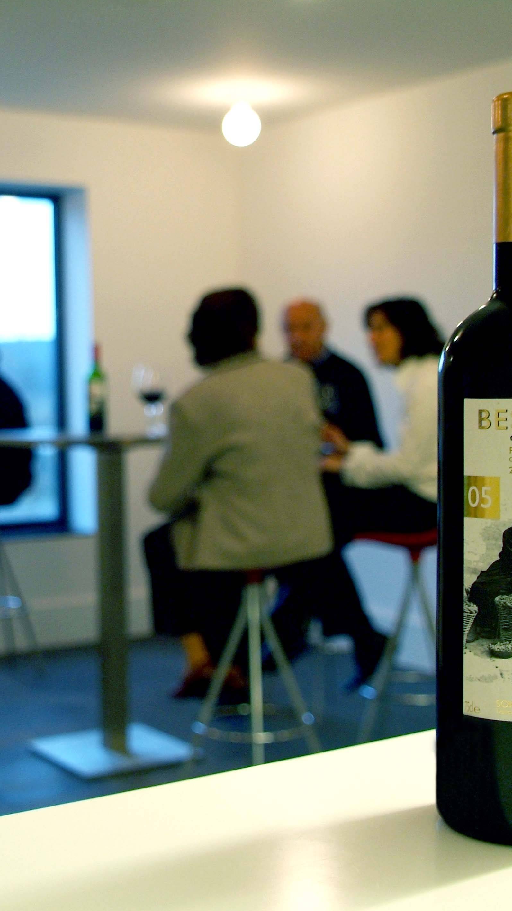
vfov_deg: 39.9
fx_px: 1255
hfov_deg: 23.0
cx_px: 180
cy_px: 454
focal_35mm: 52
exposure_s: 1/30
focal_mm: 22
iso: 400
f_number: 4
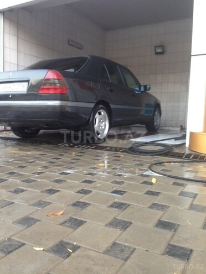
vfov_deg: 55.4
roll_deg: -1.0
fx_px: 262
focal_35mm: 33
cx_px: 103
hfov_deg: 42.9
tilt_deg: -1.5
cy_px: 137
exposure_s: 1/20
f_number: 2.4
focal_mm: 4.12
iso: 80
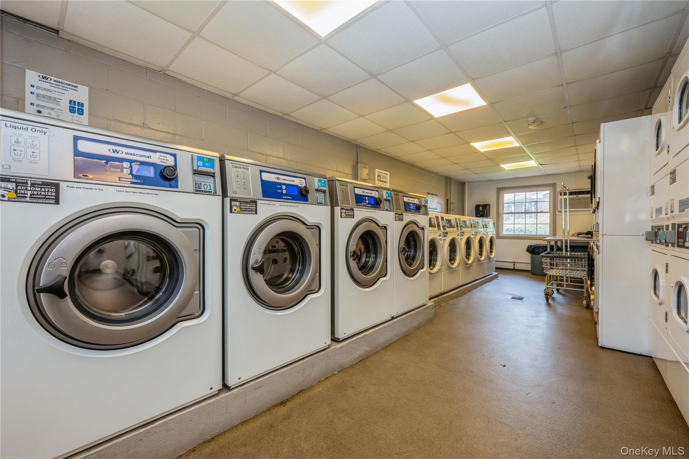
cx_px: 344
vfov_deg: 77.3
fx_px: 287
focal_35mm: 15
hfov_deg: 100.4
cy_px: 230
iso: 400
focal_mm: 15
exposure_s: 1/5
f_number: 11
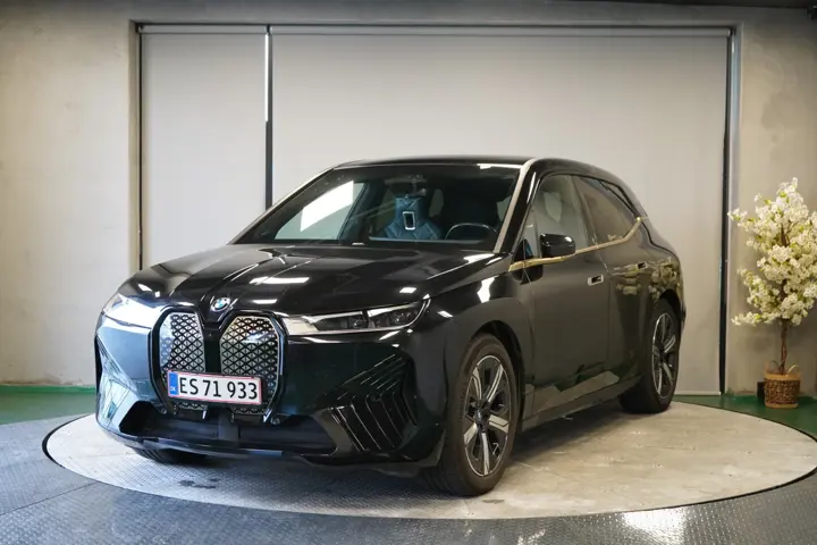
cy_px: 272
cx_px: 408
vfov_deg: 23.4
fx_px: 1316
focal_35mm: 58
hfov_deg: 34.5
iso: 5000
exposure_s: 1/160
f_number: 5
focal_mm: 58
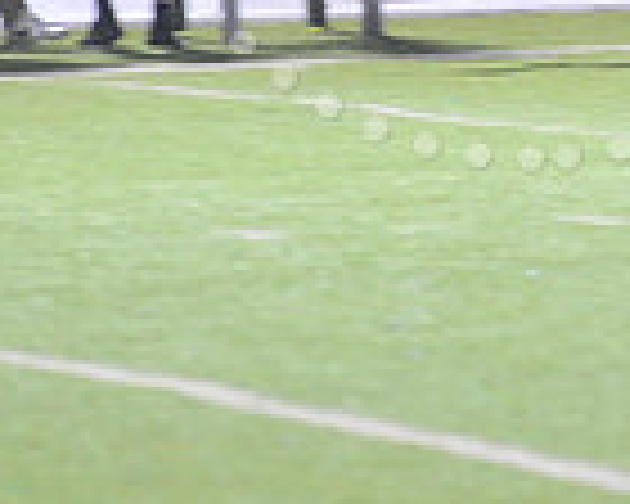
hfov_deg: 2.5
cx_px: 531
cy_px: -266
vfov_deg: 2.0
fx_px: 14525
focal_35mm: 779
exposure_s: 1/160
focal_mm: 200
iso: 4000
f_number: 4
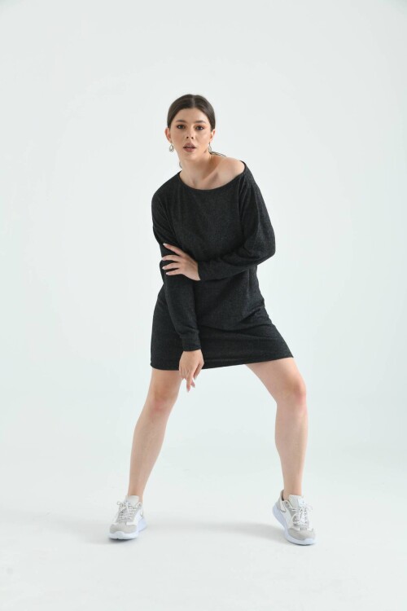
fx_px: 780
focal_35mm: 46
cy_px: 306
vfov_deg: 42.7
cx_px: 204
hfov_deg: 29.2
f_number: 6.3
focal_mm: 46
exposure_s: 1/125
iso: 100
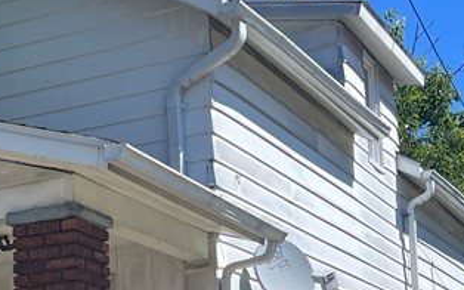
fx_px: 1138
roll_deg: +2.1
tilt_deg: +7.6
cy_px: 339
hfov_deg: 22.5
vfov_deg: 14.1
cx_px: 49
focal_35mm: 90
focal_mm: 5.7
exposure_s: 1/2994
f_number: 1.5
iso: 50
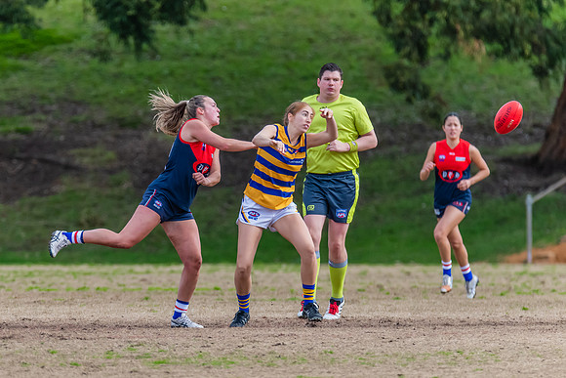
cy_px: 172
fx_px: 12115
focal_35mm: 770
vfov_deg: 1.8
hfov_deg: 2.7
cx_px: 218
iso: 1250
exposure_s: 1/2000
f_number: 6.3
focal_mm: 500
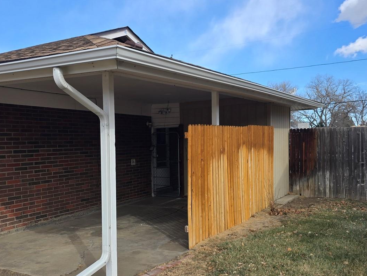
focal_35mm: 35
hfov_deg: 52.5
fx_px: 371
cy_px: 159
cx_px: 164
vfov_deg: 40.6
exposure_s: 1/390
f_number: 1.7
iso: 12
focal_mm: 6.3
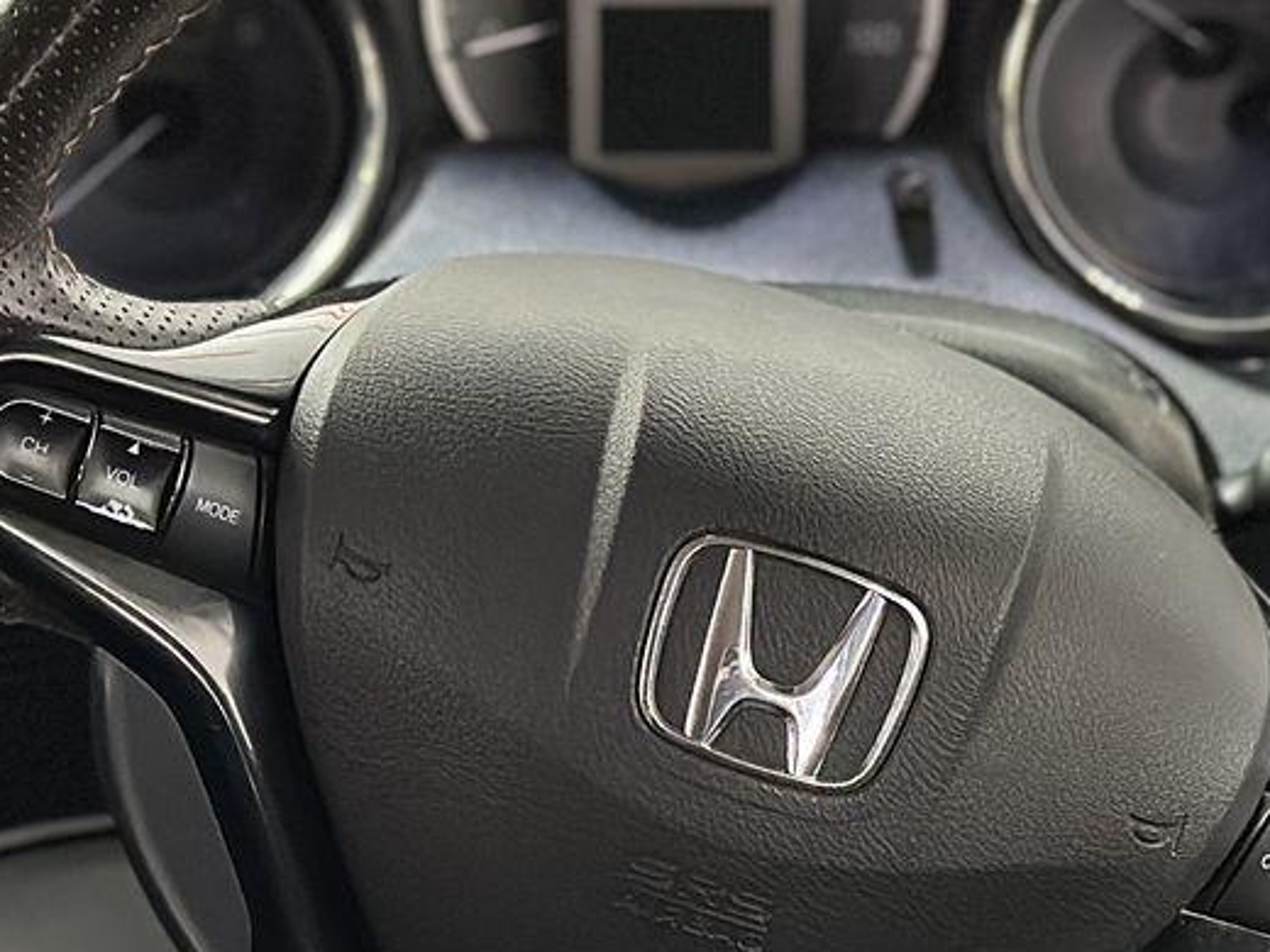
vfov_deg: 11.1
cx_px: 655
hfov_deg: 14.8
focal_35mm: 133
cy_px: 693
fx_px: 4880
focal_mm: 6.86
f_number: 1.78
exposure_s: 1/25
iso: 640
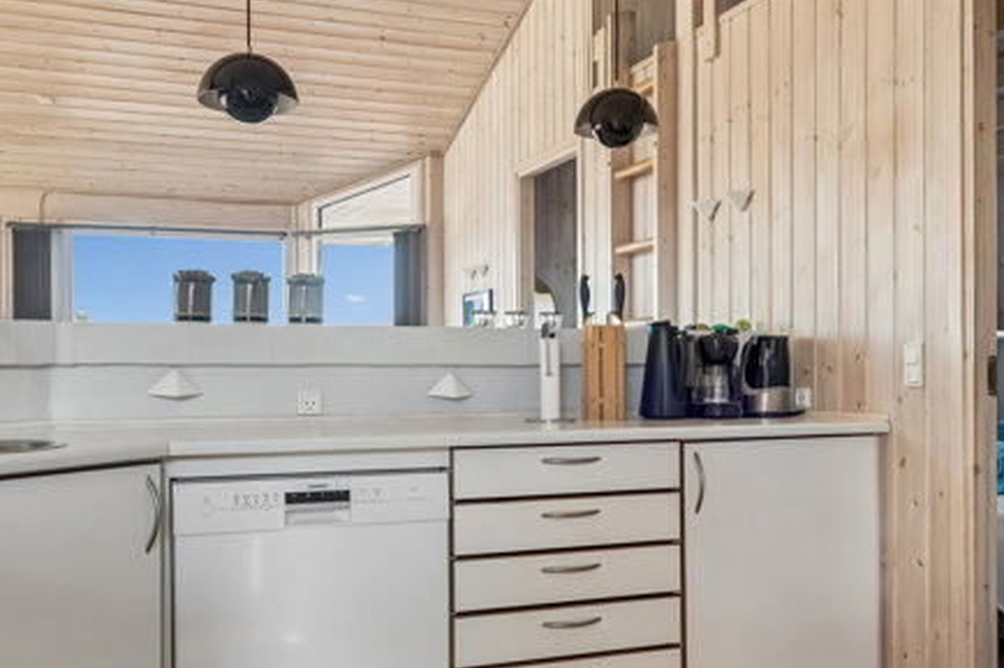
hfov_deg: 54.4
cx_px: 518
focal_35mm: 35
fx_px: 976
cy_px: 369
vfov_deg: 37.8
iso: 400
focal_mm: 19
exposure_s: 1/40
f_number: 5.6
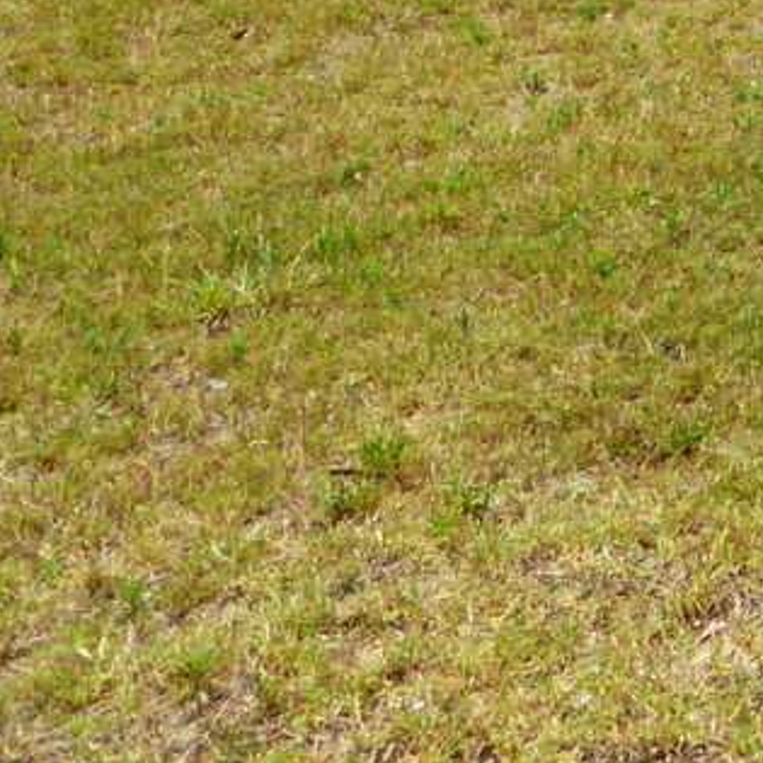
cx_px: 1545
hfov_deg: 14.6
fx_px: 2419
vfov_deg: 16.8
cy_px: -264
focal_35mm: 97
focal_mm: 4.3
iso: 100
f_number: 3.3
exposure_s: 1/1000
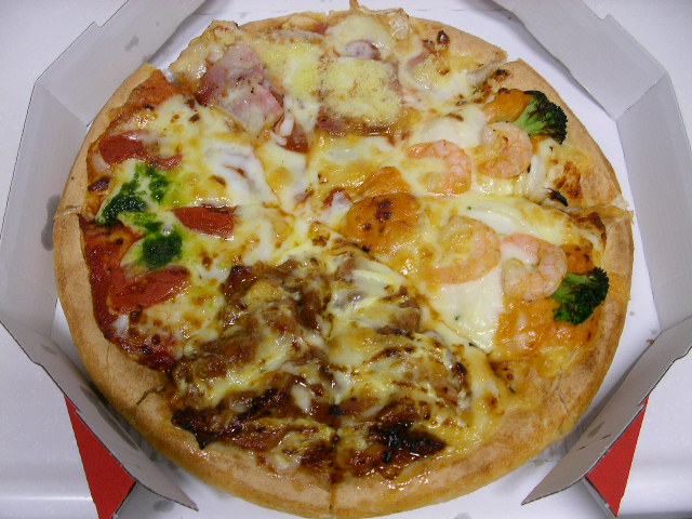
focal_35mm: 38
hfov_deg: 49.0
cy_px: 260
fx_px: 760
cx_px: 346
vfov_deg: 37.7
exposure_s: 1/14.4
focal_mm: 5.8
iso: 100
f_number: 3.5
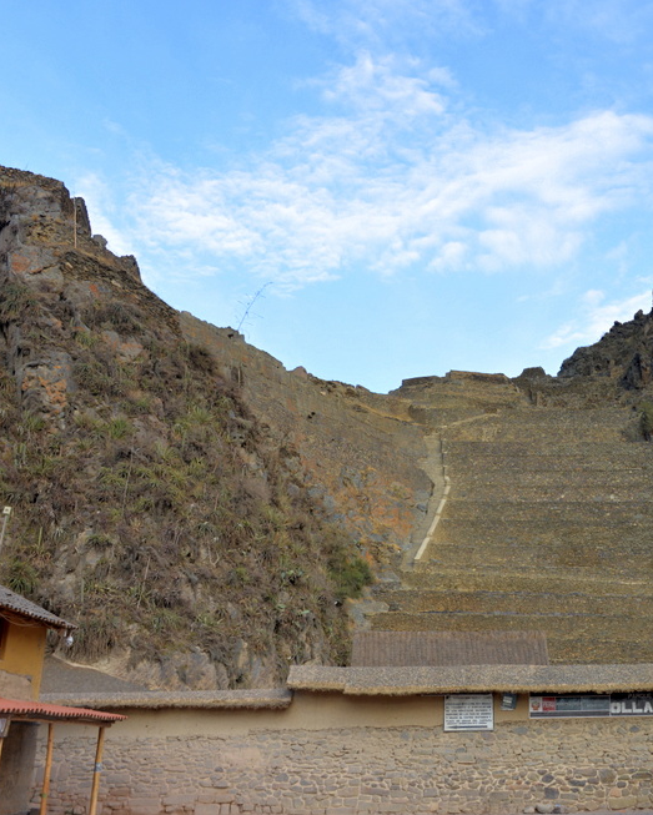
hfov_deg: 31.8
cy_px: 406
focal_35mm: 46
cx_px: 531
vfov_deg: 40.3
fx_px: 1110
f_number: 6.3
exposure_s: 1/160
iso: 200
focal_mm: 32
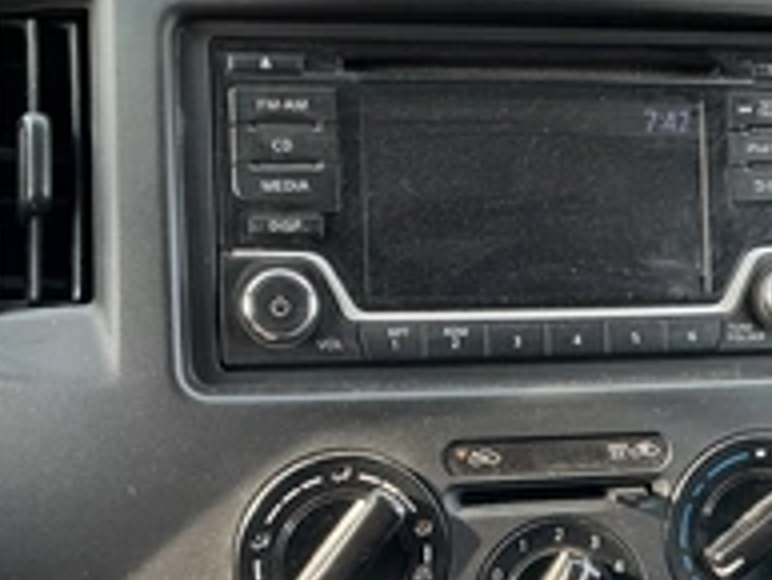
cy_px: 332
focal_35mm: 58
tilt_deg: -23.6
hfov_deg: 32.9
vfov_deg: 25.2
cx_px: 516
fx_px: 1294
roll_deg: -2.4
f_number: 1.8
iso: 50
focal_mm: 3
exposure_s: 1/122
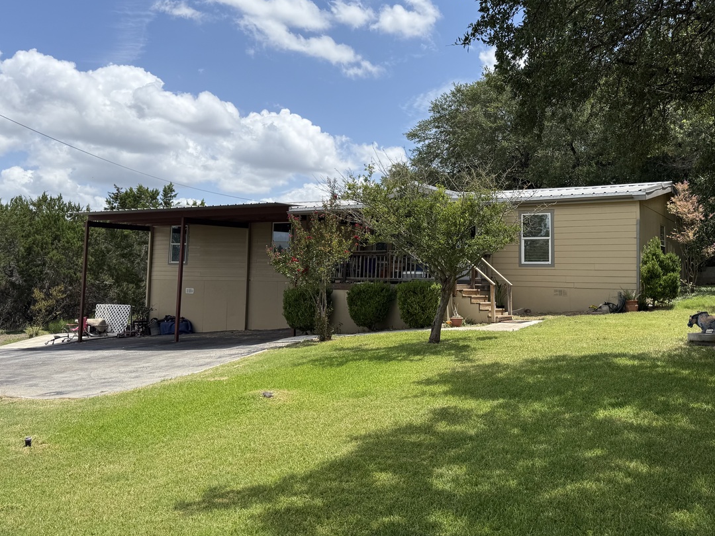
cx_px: 413
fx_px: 661
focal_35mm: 32
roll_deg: -0.9
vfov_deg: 43.8
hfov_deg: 56.6
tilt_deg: +6.4
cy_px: 204
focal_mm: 6.76
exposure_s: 1/4673
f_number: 1.78
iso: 80
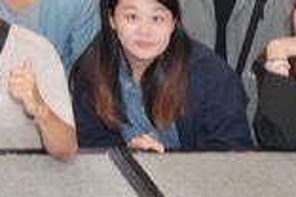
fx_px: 929
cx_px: -273
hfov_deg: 15.1
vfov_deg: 10.8
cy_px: -234
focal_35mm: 113
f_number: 2.8
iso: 800
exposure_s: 1/160
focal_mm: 16
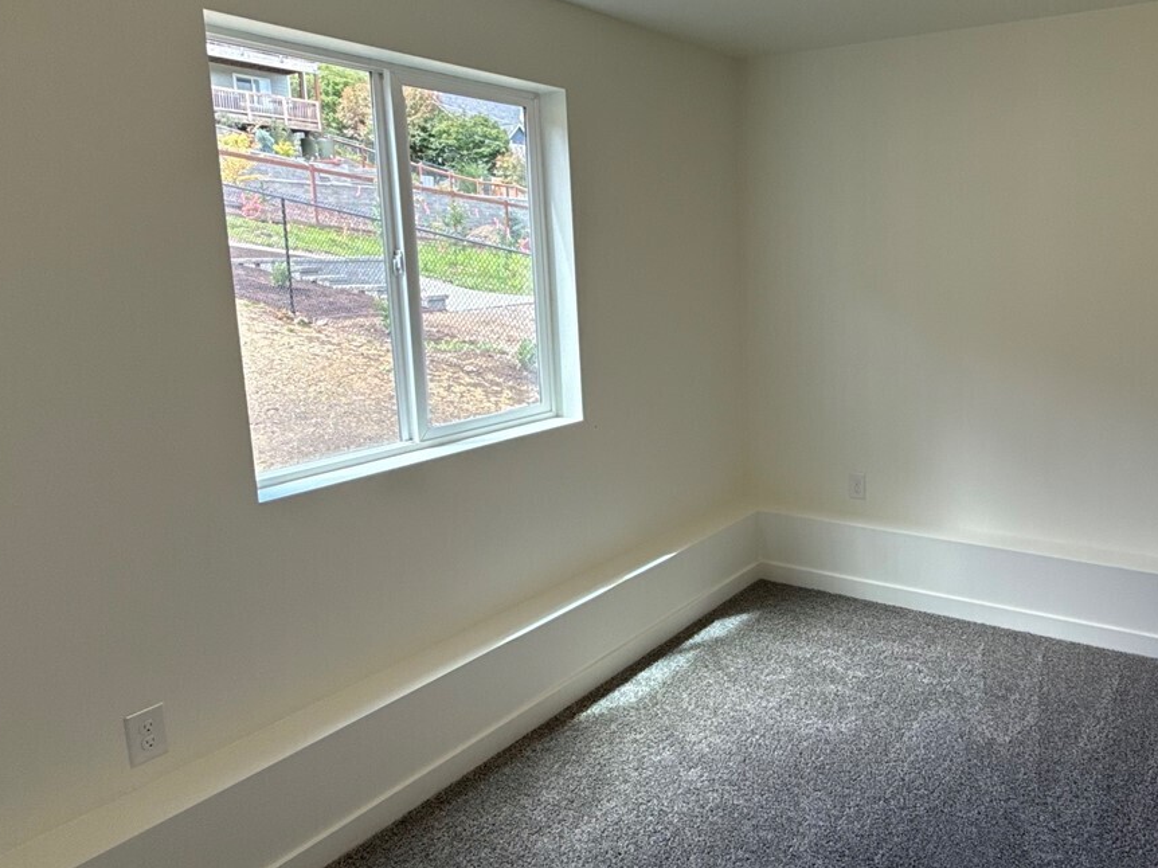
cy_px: 387
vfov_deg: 52.9
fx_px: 870
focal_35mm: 26
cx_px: 797
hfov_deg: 65.1
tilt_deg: -8.6
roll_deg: +1.0
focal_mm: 2.22
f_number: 2.2
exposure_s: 1/120
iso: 64
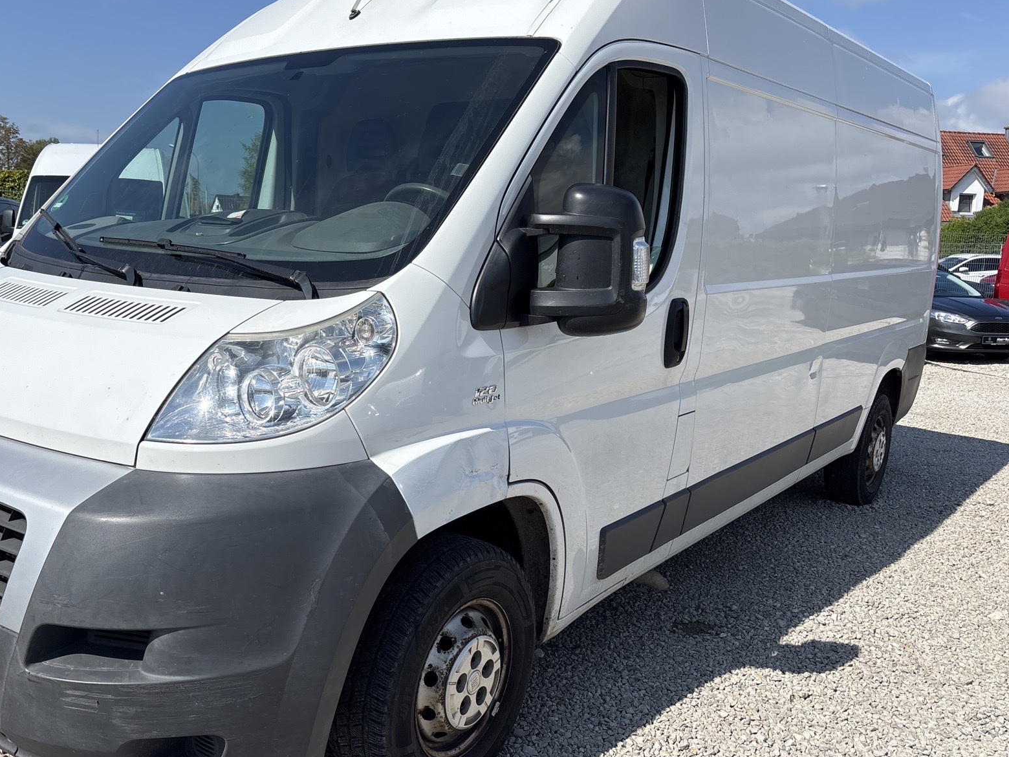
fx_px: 933
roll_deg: -1.0
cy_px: 386
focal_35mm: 32
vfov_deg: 44.2
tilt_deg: -9.1
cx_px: 400
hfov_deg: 56.4
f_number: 1.6
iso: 50
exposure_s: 1/5618
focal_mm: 5.96
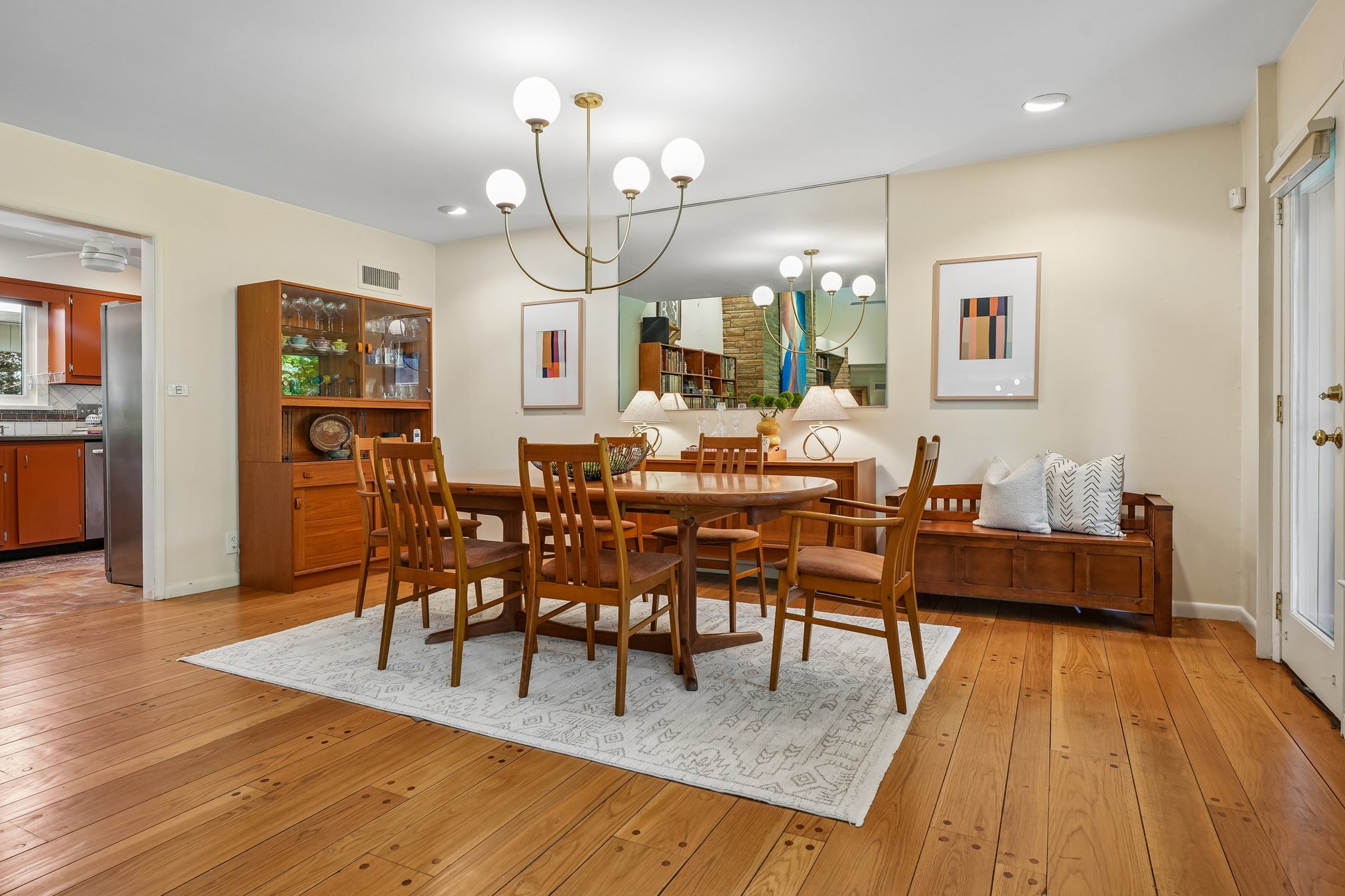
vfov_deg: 62.6
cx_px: 660
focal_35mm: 20
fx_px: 737
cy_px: 441
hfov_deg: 84.7
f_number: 8
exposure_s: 1/6
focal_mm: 18.7
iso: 200
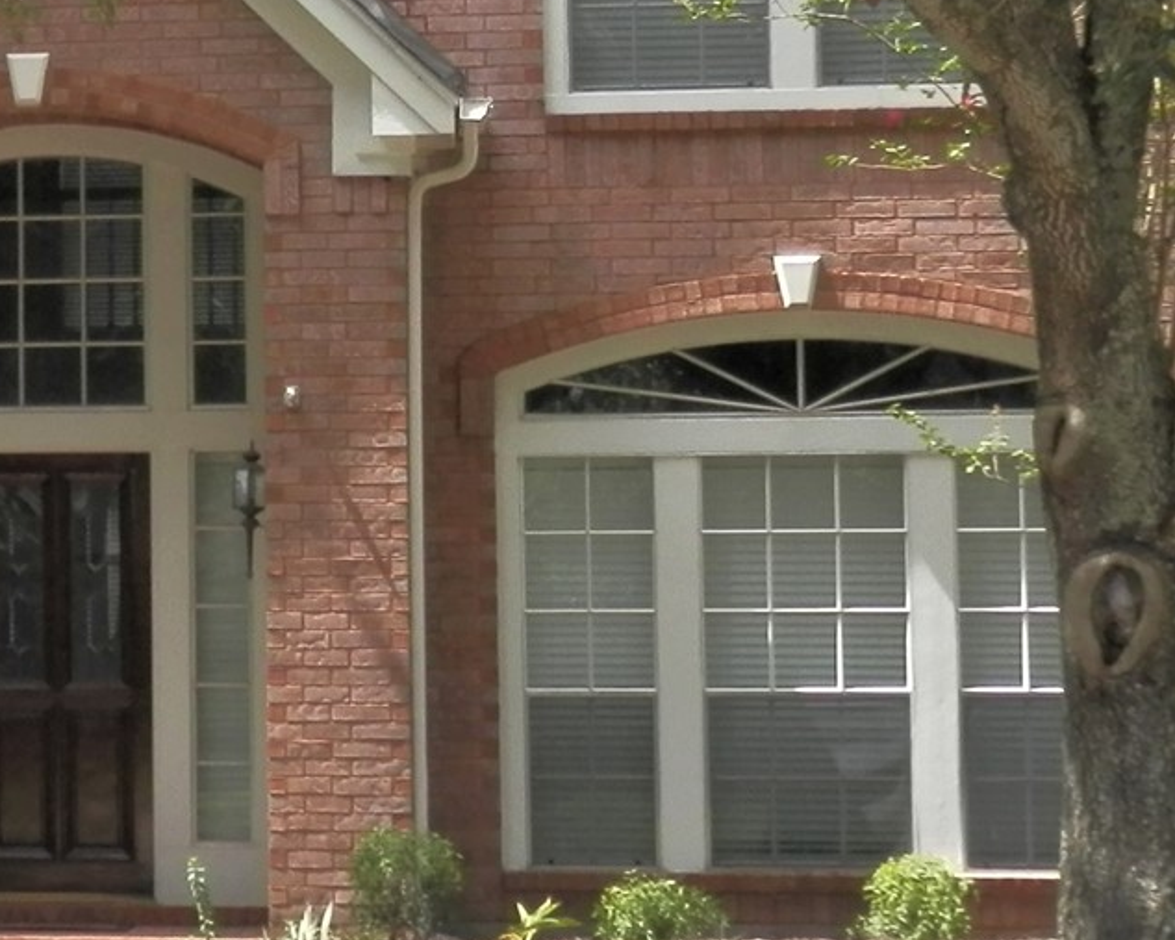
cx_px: -335
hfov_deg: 17.4
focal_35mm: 104
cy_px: 296
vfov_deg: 14.8
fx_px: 3616
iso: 80
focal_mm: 6
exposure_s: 1/250
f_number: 3.4
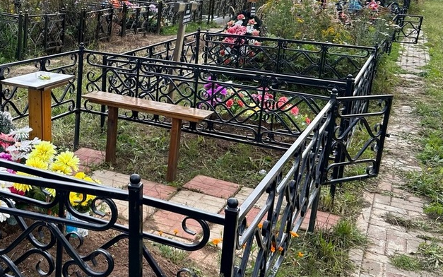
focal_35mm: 45
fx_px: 543
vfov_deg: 28.4
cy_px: 88
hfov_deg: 42.3
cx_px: 86
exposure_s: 1/853
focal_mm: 5.7
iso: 50
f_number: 1.5
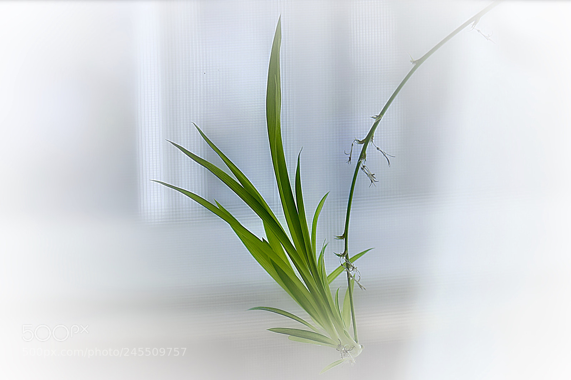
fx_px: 1664
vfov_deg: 13.0
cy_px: 190
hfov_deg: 19.5
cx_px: 286
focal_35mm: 105
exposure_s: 1/125
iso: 110
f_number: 5
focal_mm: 105
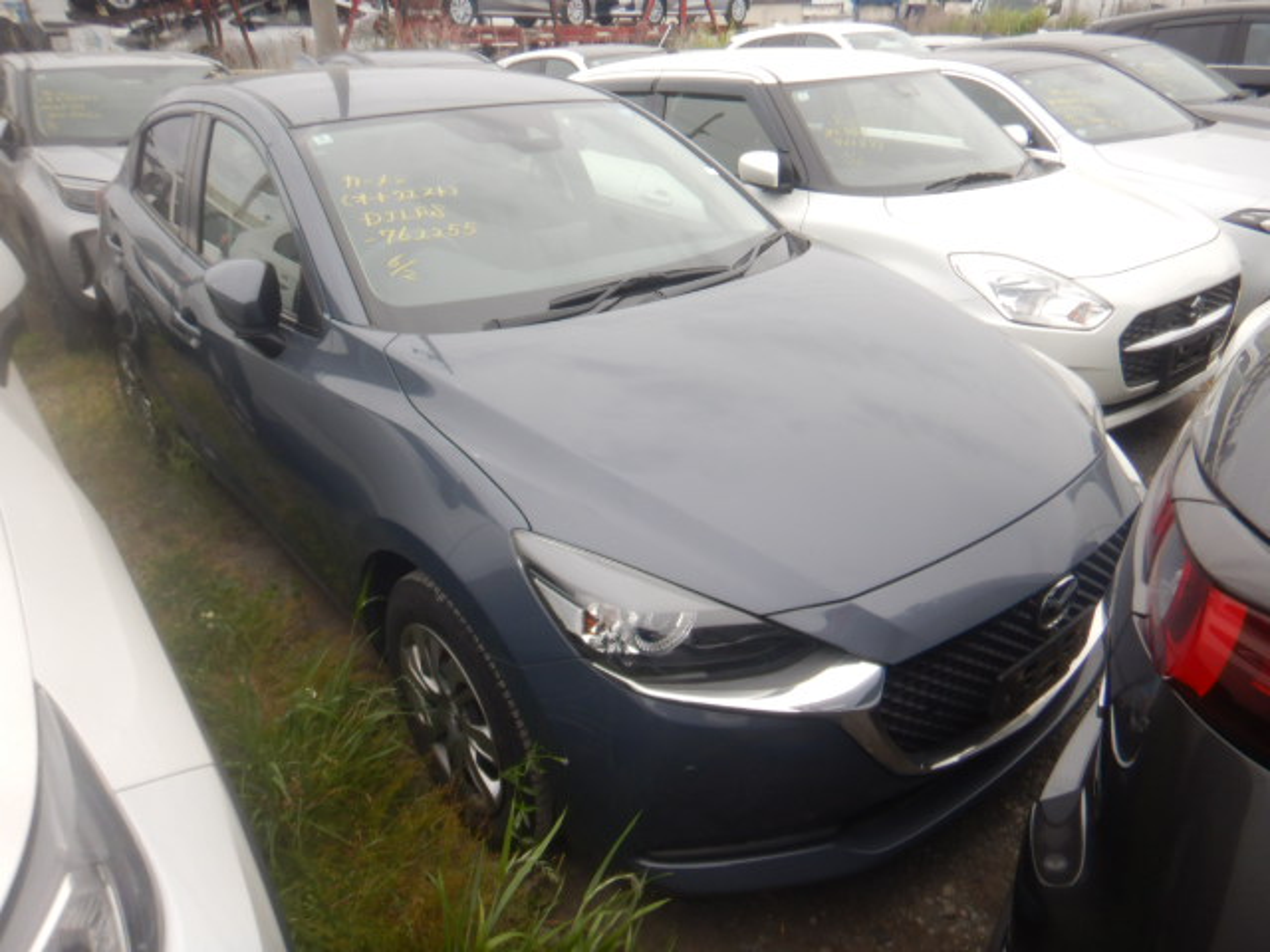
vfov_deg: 56.8
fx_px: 881
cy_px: 476
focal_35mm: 24
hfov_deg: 71.6
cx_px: 635
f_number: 2.8
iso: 125
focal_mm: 4.3
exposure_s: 1/125
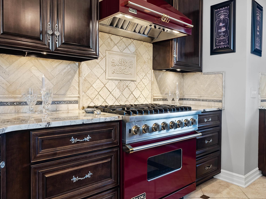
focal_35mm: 27
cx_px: 153
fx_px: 207
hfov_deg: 65.0
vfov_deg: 51.4
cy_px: 99
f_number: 9
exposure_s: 2
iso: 125
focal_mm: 21
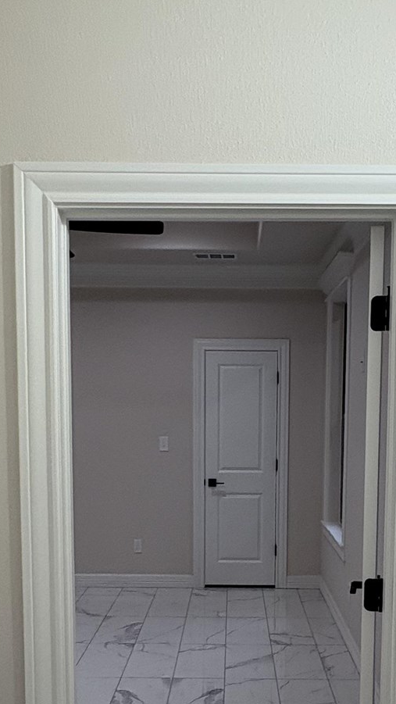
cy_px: 475
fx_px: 728
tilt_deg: -2.6
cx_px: 238
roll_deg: -0.8
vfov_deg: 50.6
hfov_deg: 30.4
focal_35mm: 39
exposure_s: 1/120
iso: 160
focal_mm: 2.22
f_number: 2.2
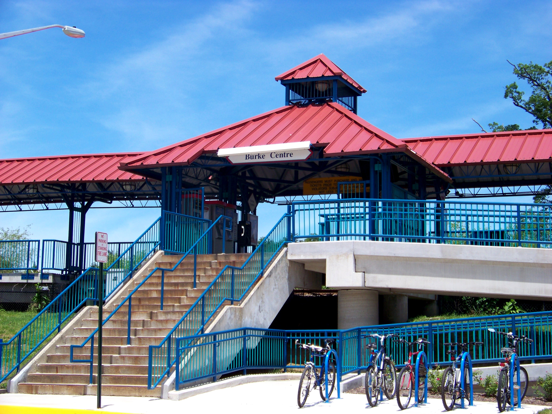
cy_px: 207
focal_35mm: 62
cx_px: 276
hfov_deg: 31.2
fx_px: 989
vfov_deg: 23.7
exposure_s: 1/800
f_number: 3.2
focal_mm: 10.5
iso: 64
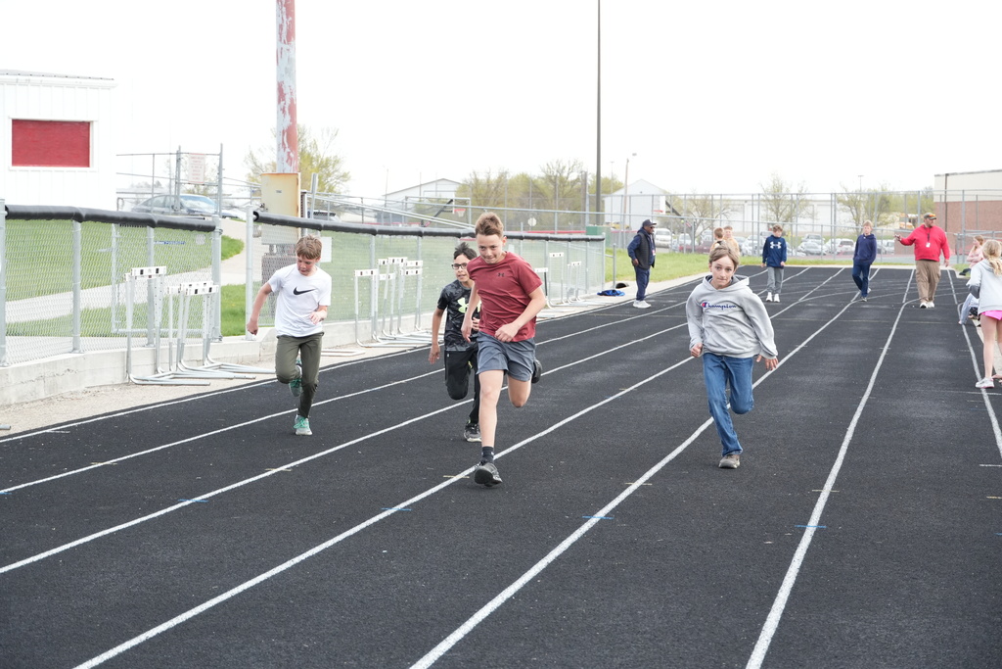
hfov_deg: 23.0
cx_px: 501
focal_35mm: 88
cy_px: 334
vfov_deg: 15.5
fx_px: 2463
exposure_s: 1/1250
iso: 1250
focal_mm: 59
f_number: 5.6
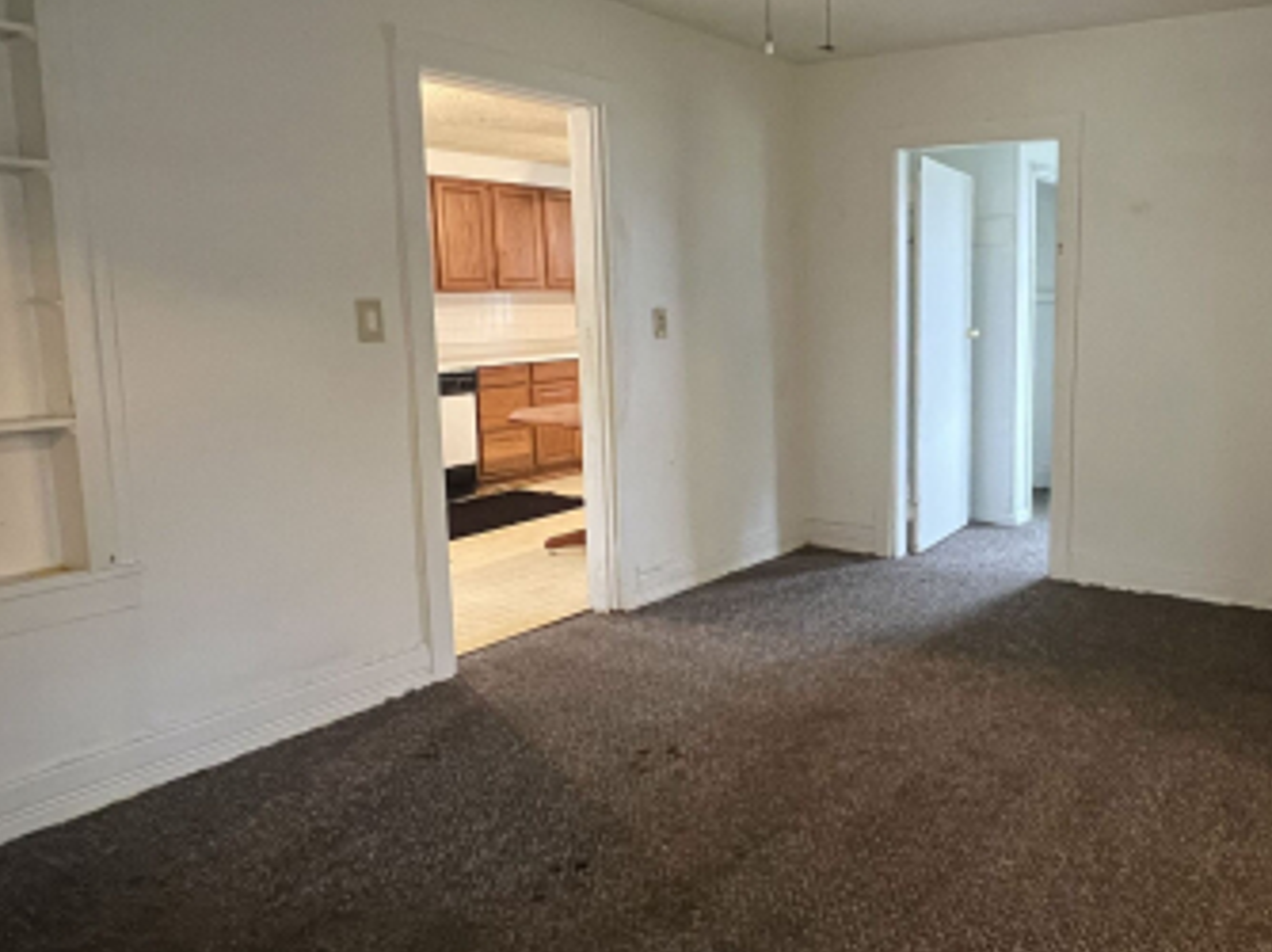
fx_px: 955
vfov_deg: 52.9
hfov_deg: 64.7
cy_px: 434
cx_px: 897
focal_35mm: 26
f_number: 1.8
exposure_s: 1/40
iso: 800
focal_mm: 1.57
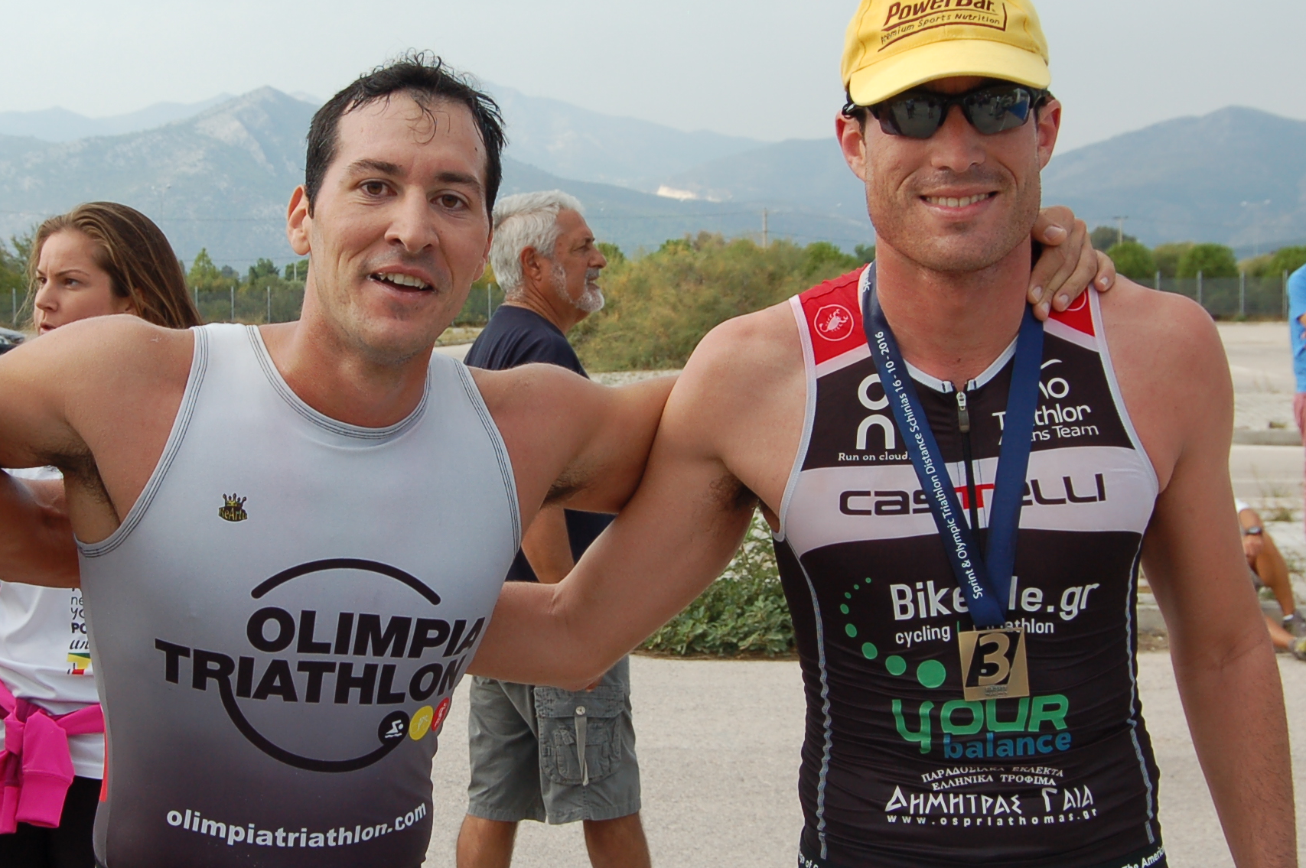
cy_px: 406
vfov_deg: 18.4
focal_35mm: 74
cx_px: 448
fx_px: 2682
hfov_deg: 27.2
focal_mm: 28
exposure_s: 1/250
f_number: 9
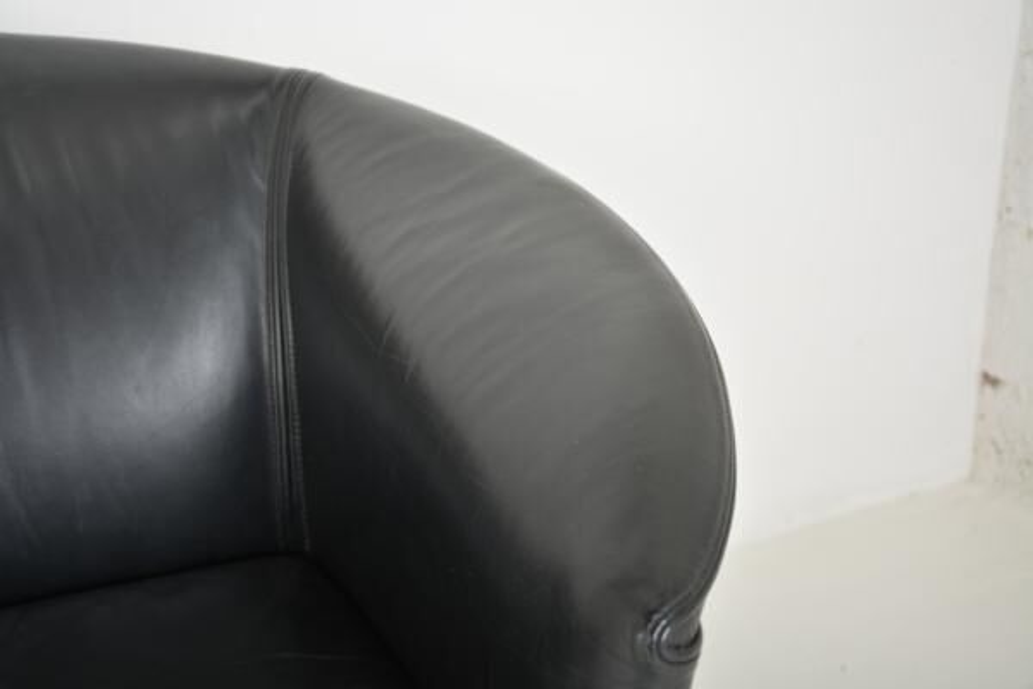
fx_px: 1463
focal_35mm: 51
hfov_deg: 38.9
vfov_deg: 26.5
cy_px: 344
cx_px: 516
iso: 250
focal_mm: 34
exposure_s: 1/160
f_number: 4.5
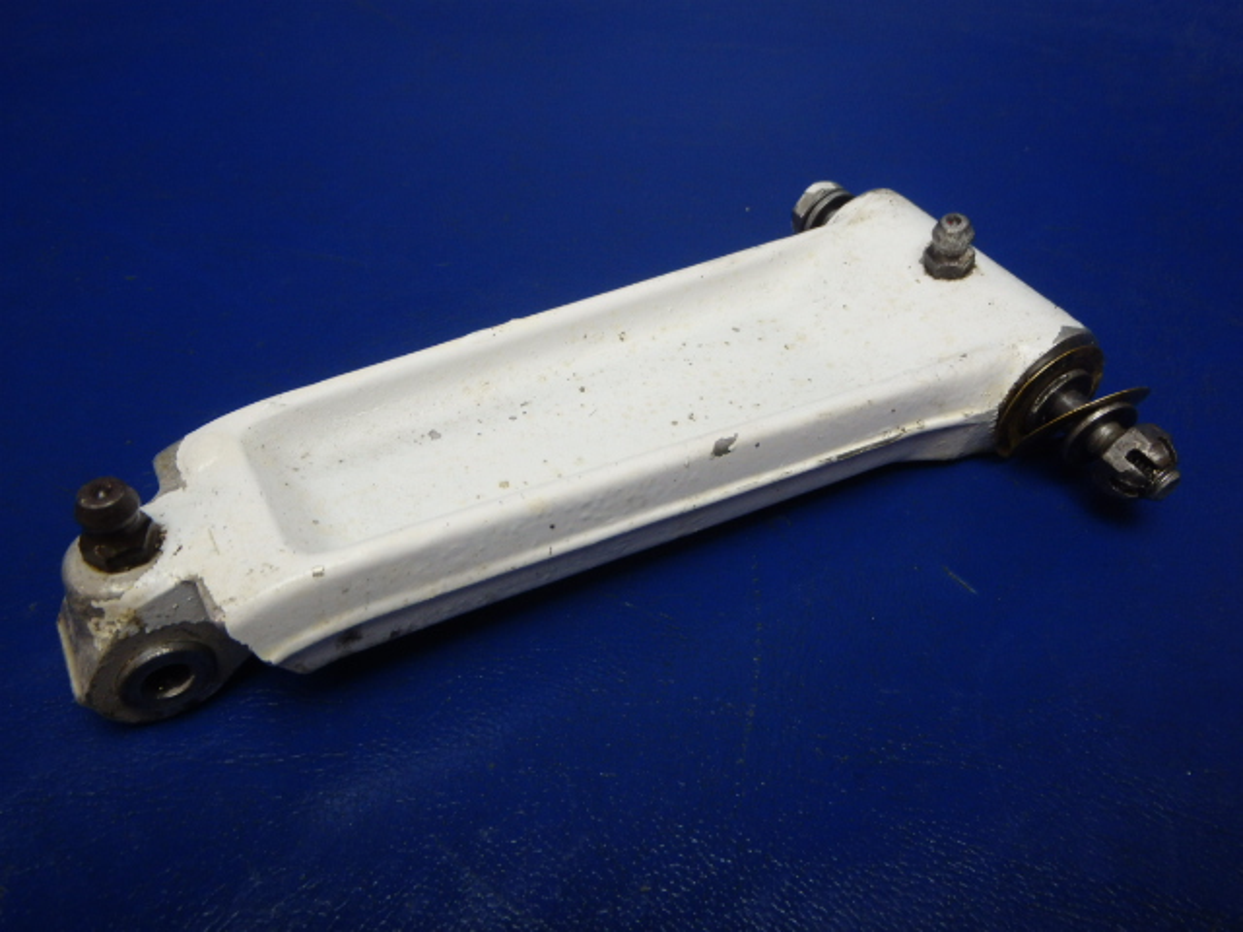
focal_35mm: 28
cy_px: 466
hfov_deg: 63.4
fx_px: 1005
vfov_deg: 49.7
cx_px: 622
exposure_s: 1/30
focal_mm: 5
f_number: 3.9
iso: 200
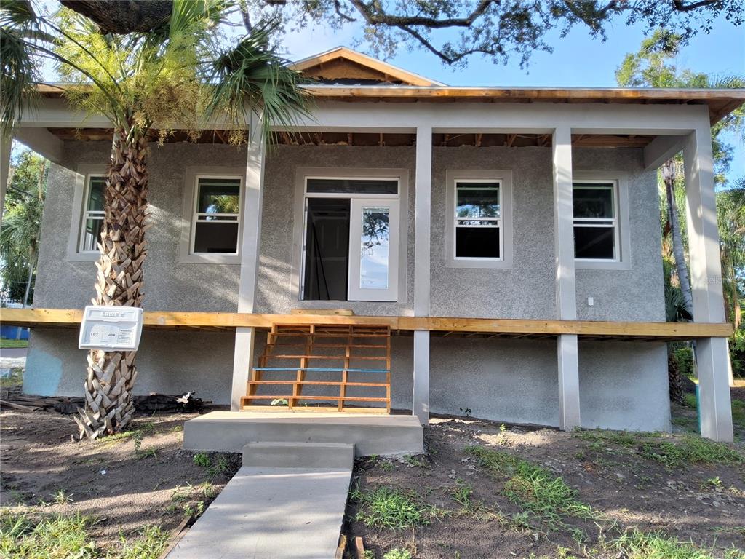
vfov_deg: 54.9
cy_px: 280
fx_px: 538
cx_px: 372
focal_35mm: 25
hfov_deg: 69.4
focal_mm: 3.08
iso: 50
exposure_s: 1/288
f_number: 2
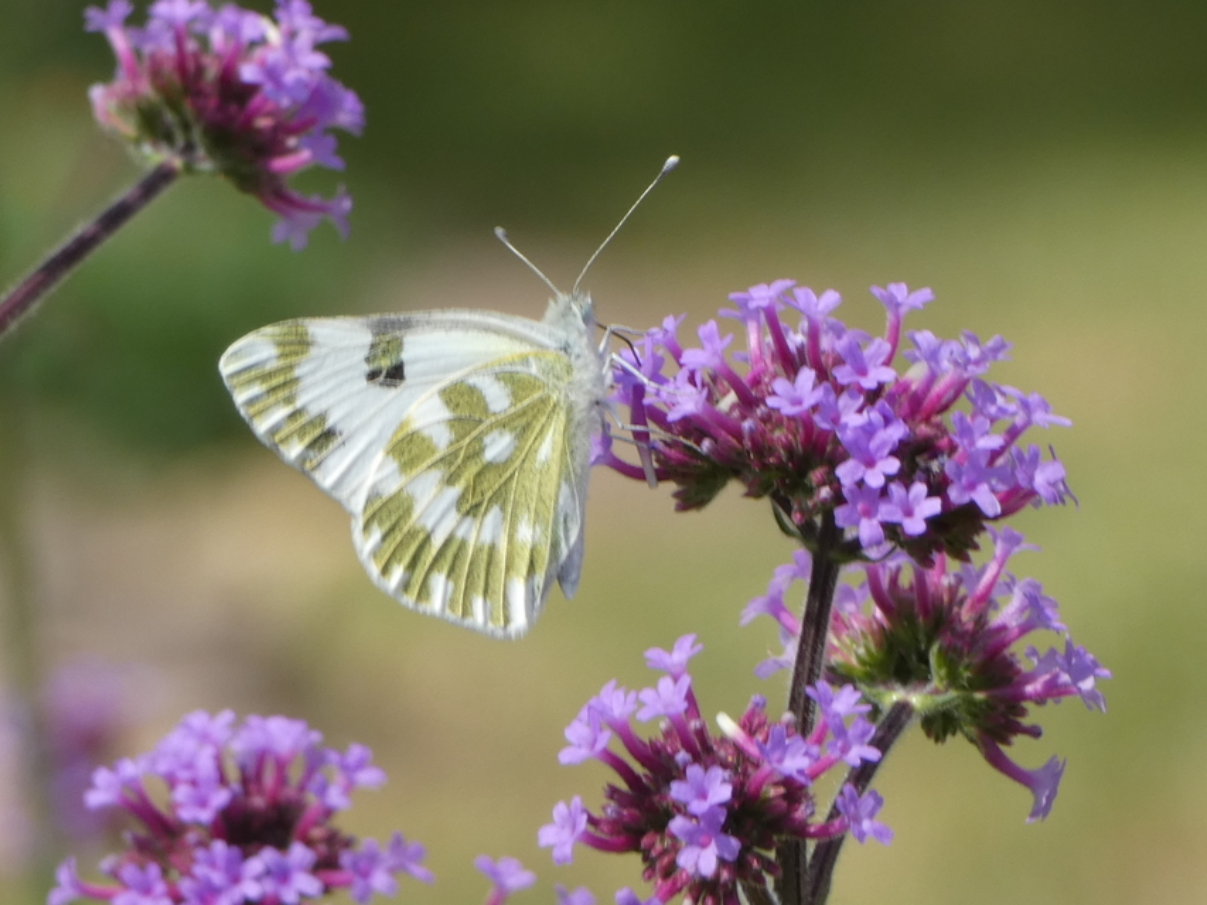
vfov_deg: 4.4
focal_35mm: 339
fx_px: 11822
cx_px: 604
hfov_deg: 5.8
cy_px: 452
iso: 80
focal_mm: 60.8
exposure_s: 1/160
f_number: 5.6
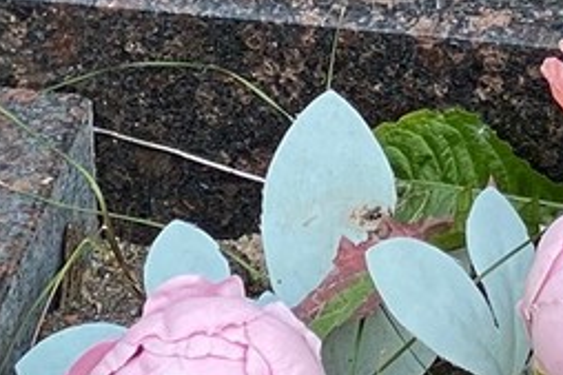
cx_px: 951
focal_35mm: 307
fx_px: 4798
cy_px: -448
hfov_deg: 6.6
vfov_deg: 4.4
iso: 20
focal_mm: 6
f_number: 2
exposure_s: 1/122
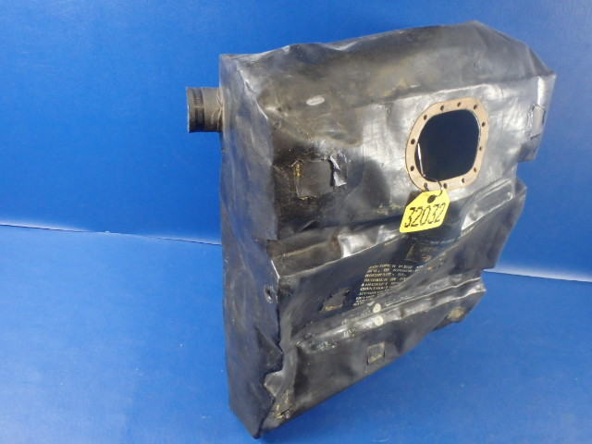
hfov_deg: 63.4
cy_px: 222
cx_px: 296
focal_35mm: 28
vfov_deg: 49.7
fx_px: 479
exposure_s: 1/30
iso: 800
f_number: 3.9
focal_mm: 5
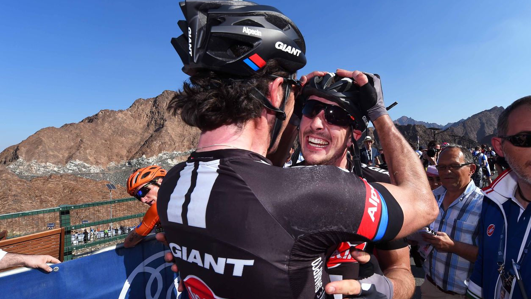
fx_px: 211
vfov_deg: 70.4
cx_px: 264
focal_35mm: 15
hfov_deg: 103.0
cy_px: 164
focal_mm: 14
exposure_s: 1/640
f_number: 11
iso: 320
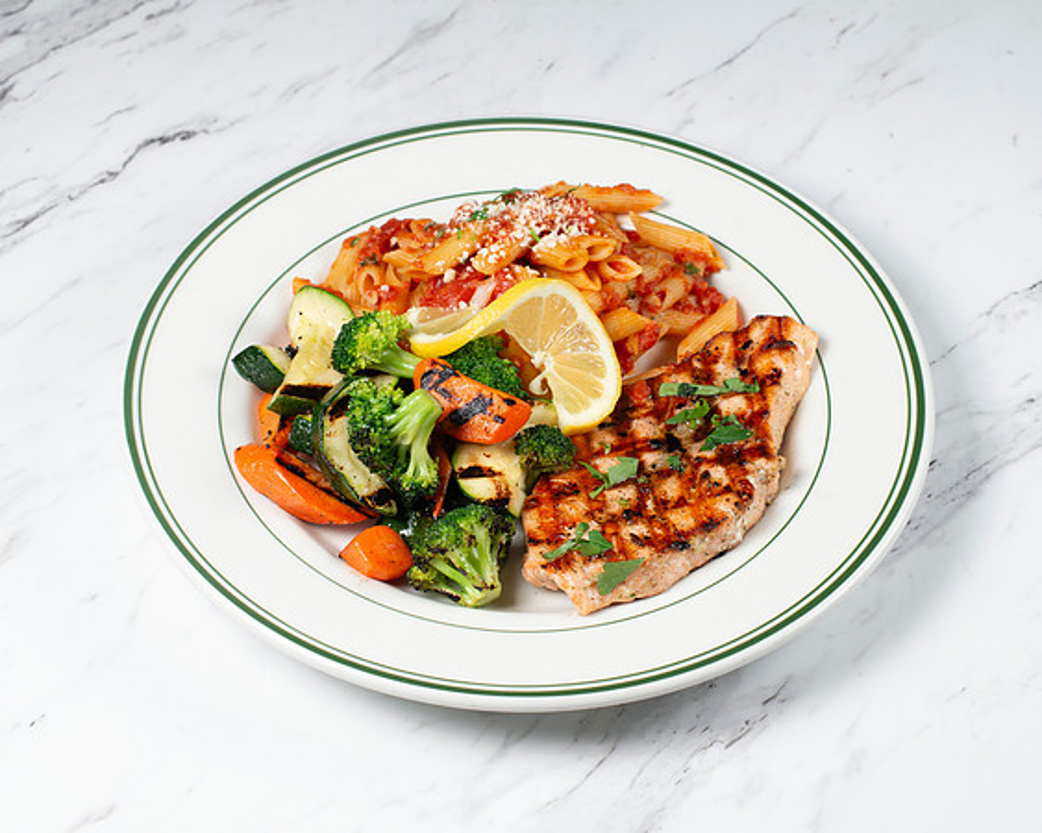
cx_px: 550
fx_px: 2104
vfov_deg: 22.4
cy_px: 408
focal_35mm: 68
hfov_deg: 27.8
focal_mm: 50
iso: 200
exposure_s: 1/200
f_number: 8
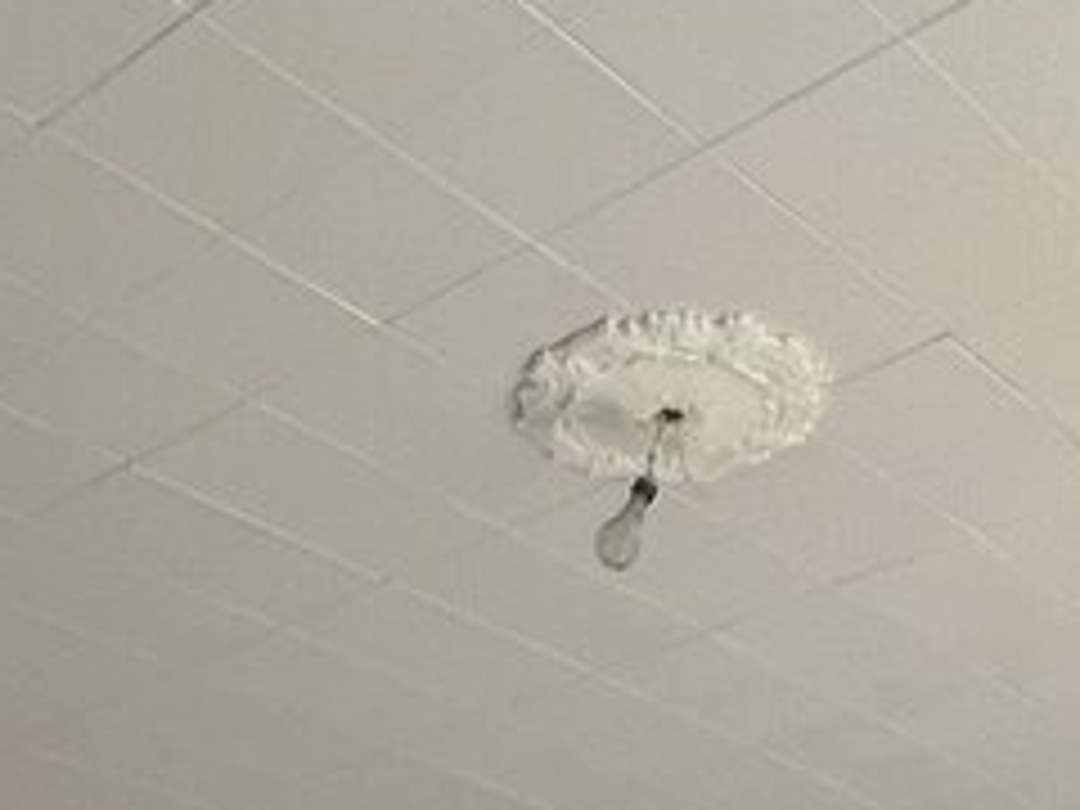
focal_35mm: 65
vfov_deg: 16.9
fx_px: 2028
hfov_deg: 29.8
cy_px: 1606
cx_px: 590
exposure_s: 1/99
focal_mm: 1.57
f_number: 1.8
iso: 40
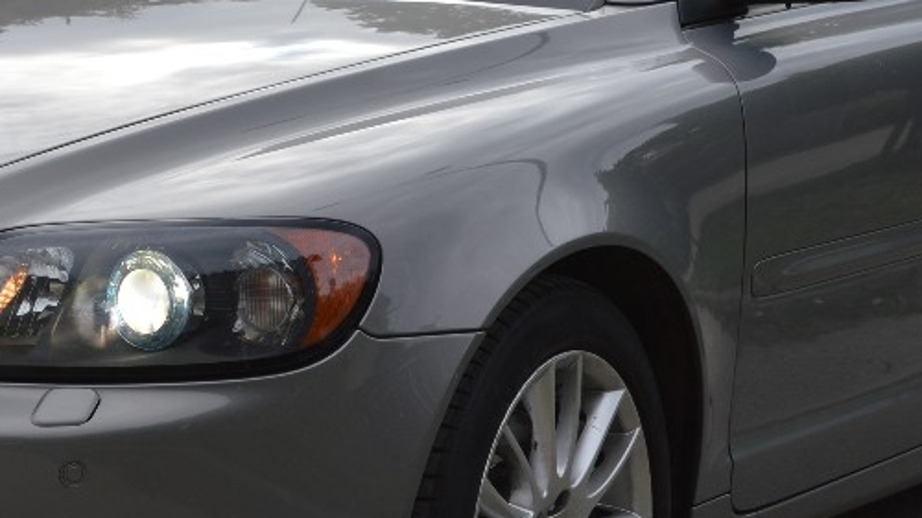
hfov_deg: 16.7
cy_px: 143
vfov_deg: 9.5
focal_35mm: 128
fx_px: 3129
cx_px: 208
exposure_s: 1/200
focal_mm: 34
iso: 100
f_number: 7.1
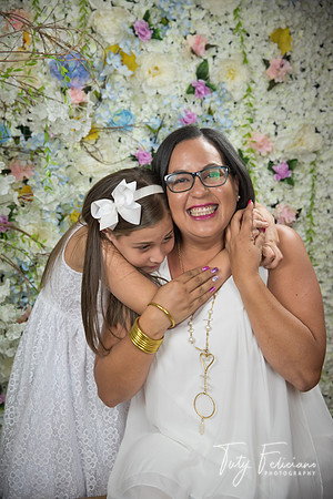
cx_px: 166
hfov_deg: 18.2
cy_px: 250
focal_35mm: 75
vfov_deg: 27.0
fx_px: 1041
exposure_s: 1/125
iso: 1250
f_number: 5
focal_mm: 75
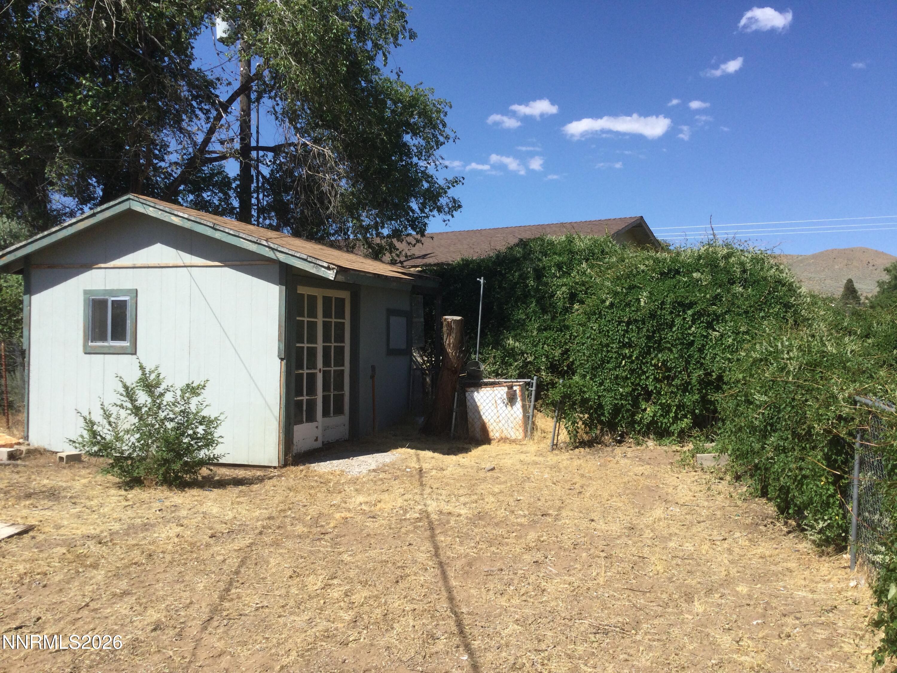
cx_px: 448
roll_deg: -2.7
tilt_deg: -0.5
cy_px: 336
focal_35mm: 31
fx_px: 803
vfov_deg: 45.4
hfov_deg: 58.4
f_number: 2.4
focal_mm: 3.3
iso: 25
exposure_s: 1/1404
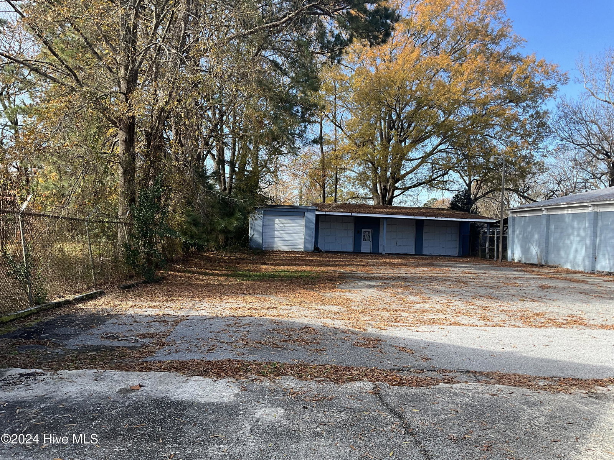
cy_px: 230
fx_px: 514
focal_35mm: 29
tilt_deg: +0.4
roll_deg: -3.0
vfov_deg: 48.2
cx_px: 307
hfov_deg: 61.7
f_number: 1.8
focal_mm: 3
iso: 25
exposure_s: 1/509
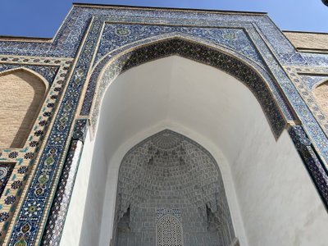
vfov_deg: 53.1
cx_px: 164
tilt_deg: +44.1
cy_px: 123
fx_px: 246
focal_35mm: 26
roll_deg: +4.3
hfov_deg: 67.3
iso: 50
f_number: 1.5
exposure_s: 1/3571
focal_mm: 5.7
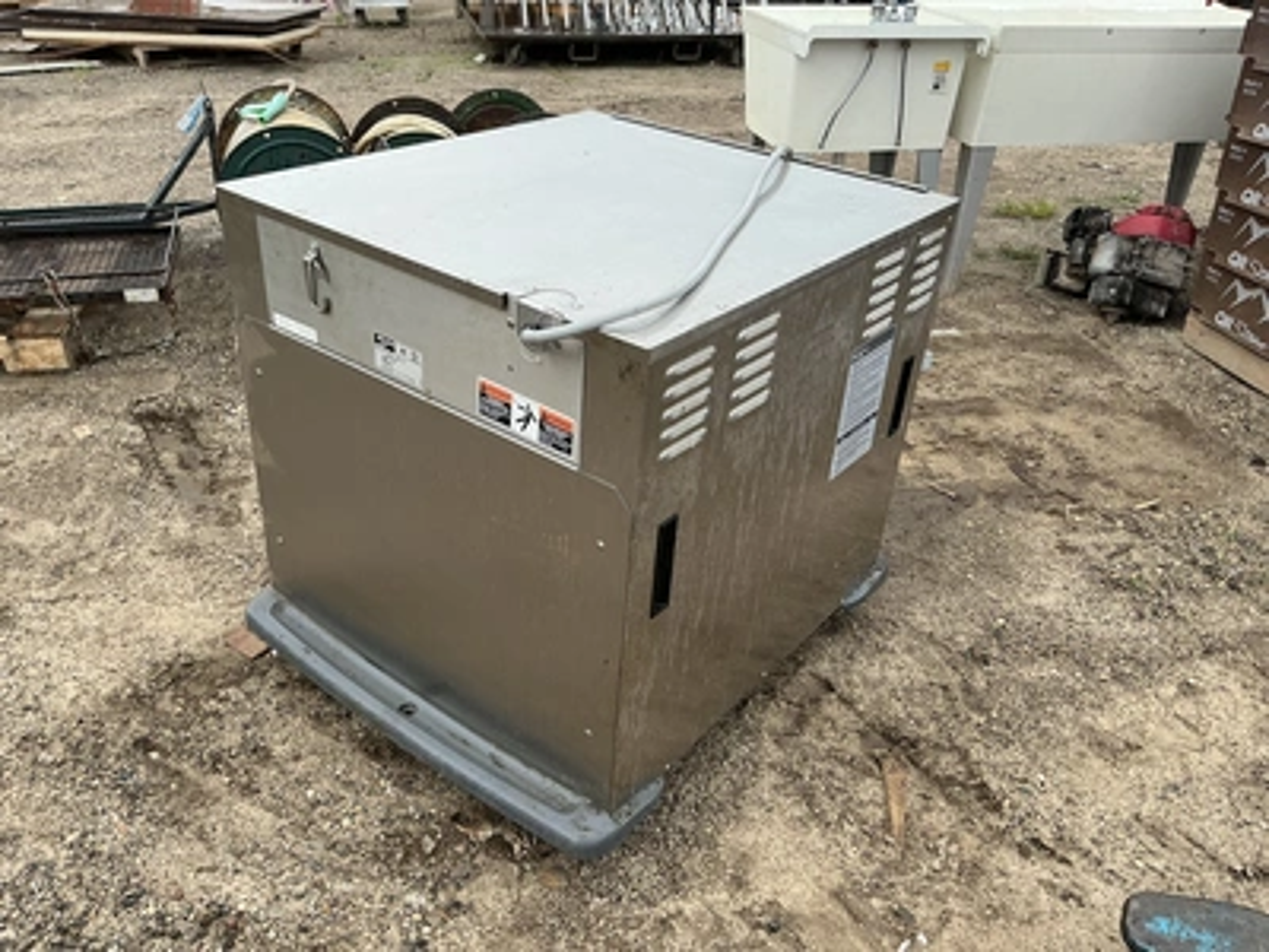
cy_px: 476
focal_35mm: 28
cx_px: 634
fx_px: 1026
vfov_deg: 49.7
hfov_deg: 63.4
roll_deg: -3.4
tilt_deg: -32.9
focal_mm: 3
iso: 20
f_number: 1.8
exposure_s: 1/223
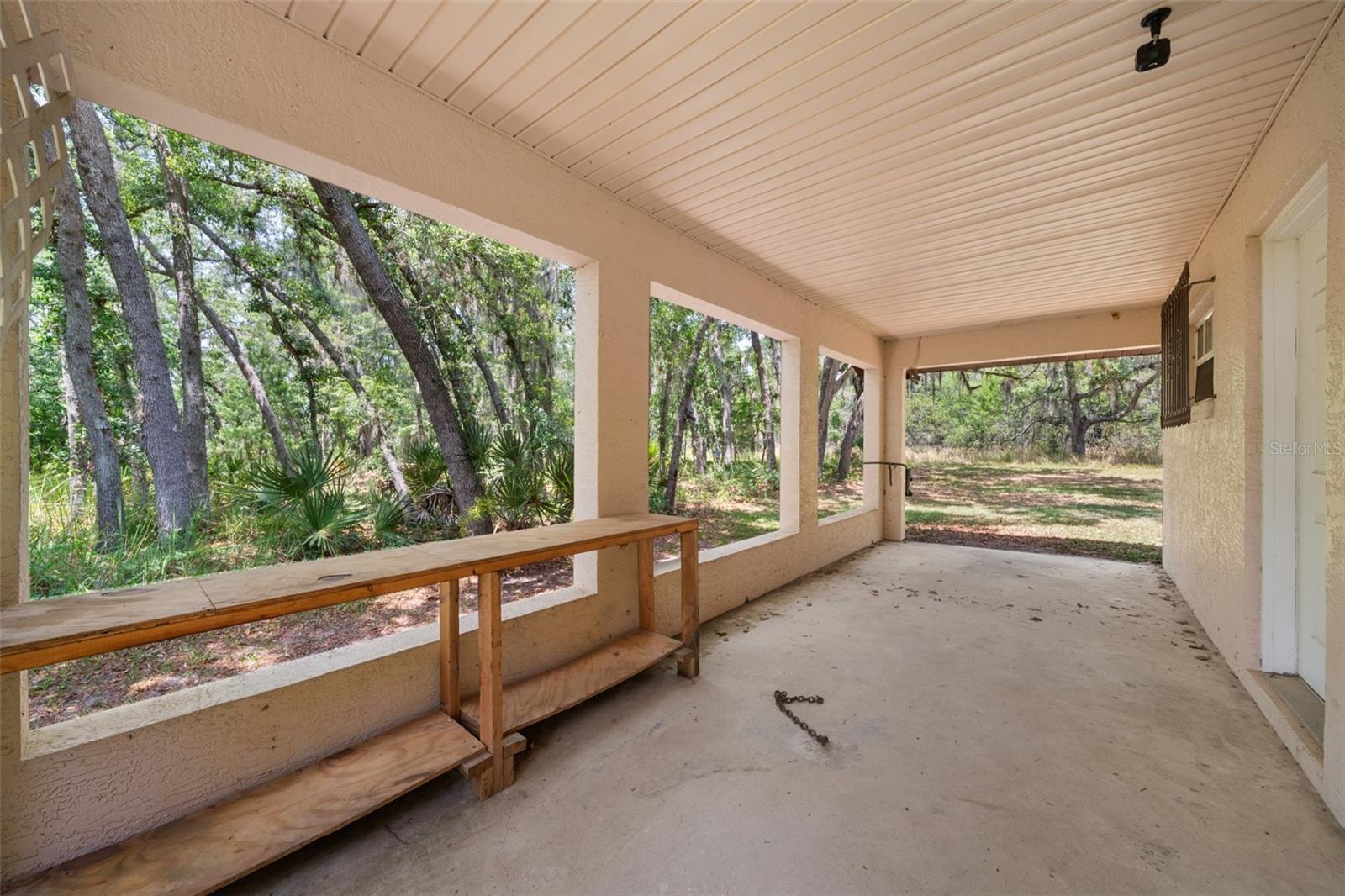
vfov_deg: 85.4
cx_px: 672
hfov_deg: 108.3
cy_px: 448
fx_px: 486
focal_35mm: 13
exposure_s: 1/3
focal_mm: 13
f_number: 11
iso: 100
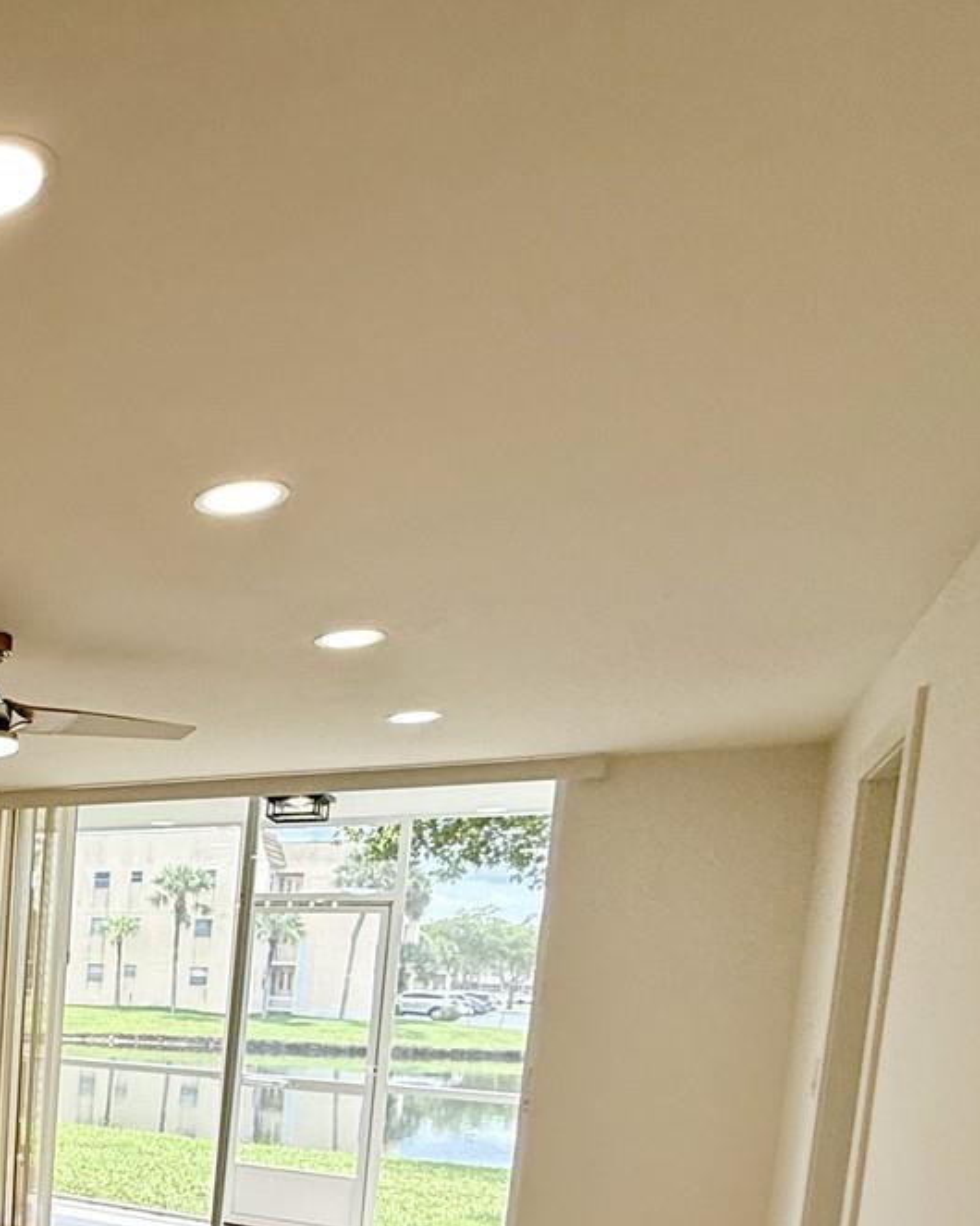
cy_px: 1078
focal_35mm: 33
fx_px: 1197
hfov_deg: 32.7
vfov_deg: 49.1
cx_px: -307
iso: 64
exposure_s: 1/319
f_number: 2.2
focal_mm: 2.22
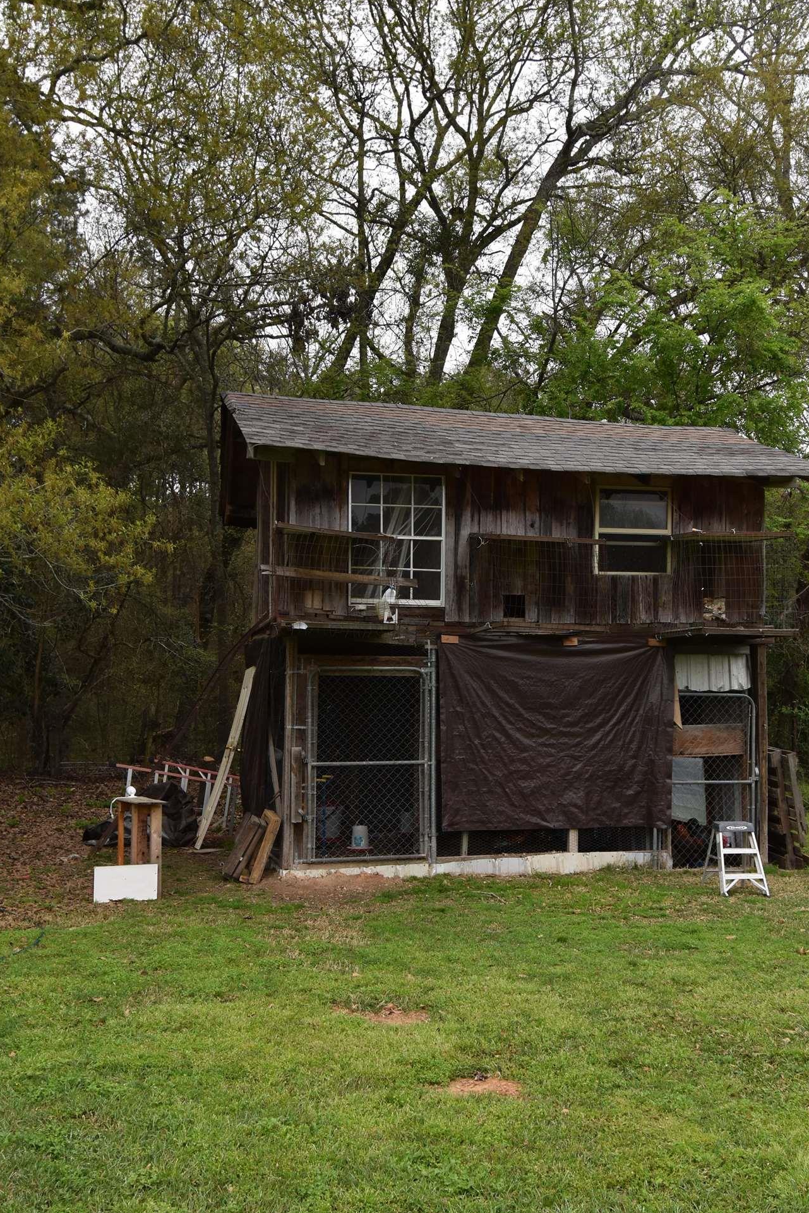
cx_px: 451
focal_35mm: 36
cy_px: 673
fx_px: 1213
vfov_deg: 53.0
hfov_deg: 36.8
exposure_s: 1/250
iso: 320
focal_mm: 20
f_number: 8
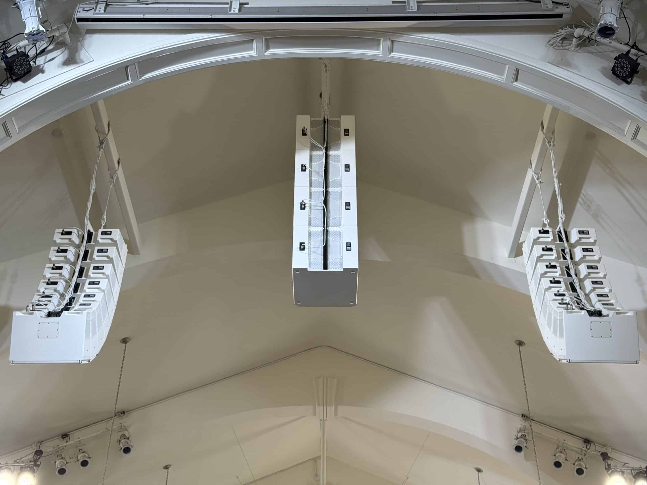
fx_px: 897
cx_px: 324
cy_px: 242
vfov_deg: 30.3
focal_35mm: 48
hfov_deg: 39.7
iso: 125
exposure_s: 1/240
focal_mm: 6.76
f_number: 1.78
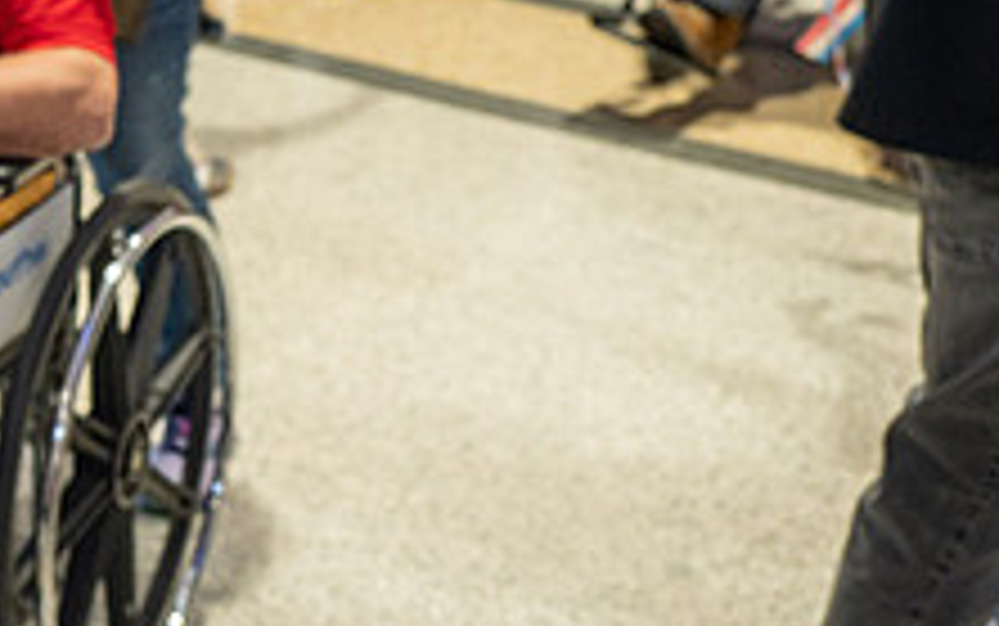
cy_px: 14
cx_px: -225
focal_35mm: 85
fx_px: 2315
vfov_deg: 15.1
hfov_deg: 22.3
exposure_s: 1/40
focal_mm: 32
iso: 1800
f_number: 4.8
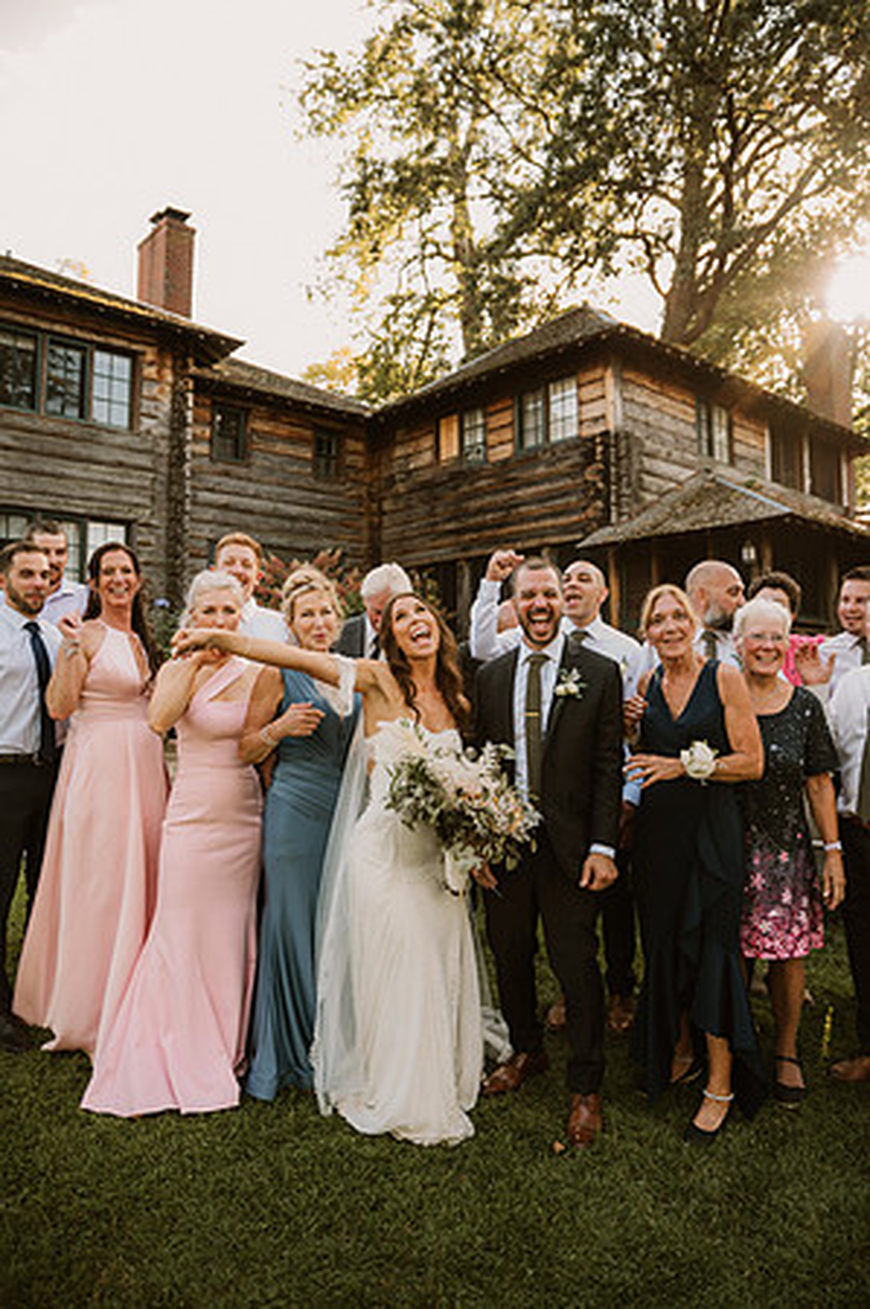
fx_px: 872
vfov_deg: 73.8
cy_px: 654
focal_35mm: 24
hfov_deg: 53.0
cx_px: 435
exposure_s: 1/200
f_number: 2.8
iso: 250
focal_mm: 24
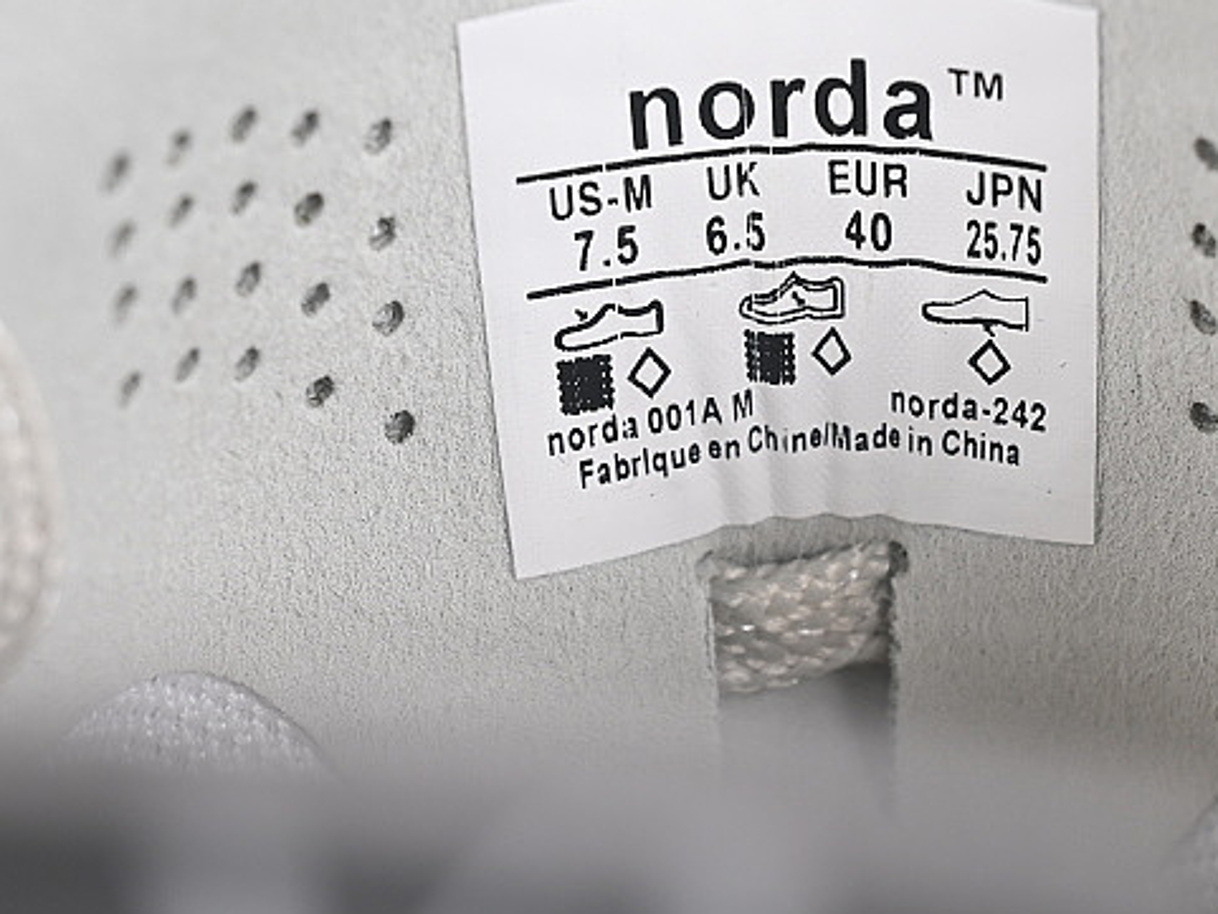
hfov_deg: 12.2
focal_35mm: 162
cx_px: 798
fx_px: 5702
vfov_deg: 9.2
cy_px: 481
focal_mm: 50
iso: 160
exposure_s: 1/80
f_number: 7.1
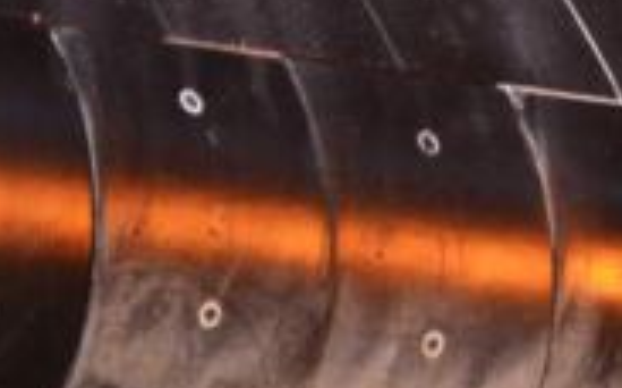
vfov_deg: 2.3
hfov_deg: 3.8
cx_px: 741
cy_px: 424
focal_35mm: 560
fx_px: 9480
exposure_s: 1/30
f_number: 5.3
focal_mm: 105
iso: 1600
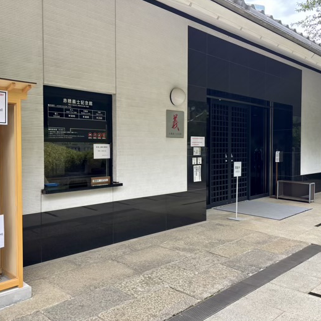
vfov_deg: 52.5
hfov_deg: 52.2
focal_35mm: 31
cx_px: 129
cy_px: 160
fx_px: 325
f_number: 1.6
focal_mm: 5.96
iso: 50
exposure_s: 1/428
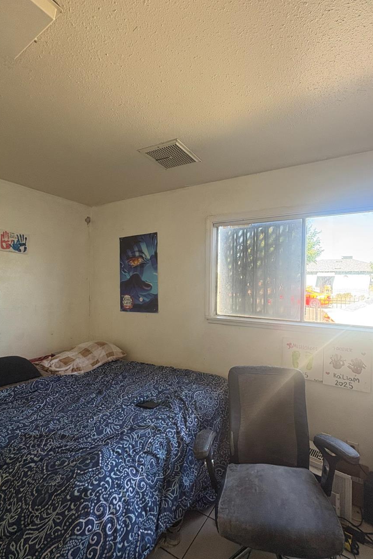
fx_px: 264
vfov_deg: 93.3
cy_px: 283
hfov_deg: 70.3
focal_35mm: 17
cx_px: 204
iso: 250
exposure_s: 1/82
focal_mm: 2.22
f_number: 2.2
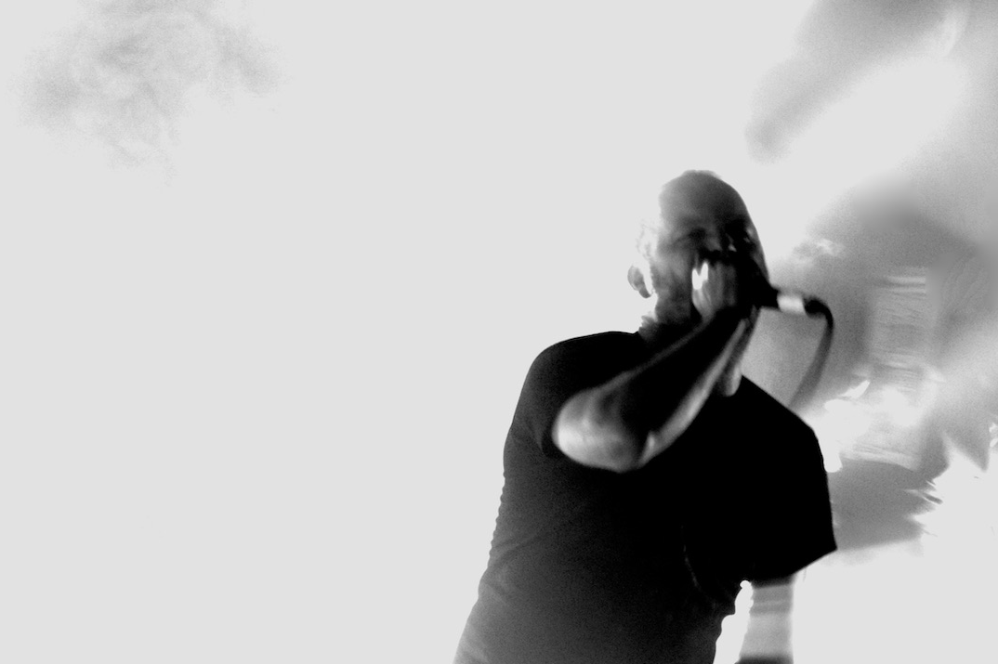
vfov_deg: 8.8
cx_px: 479
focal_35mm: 155
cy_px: 338
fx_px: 4295
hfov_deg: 13.3
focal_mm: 47.46
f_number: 3.9
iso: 1600
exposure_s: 1/8
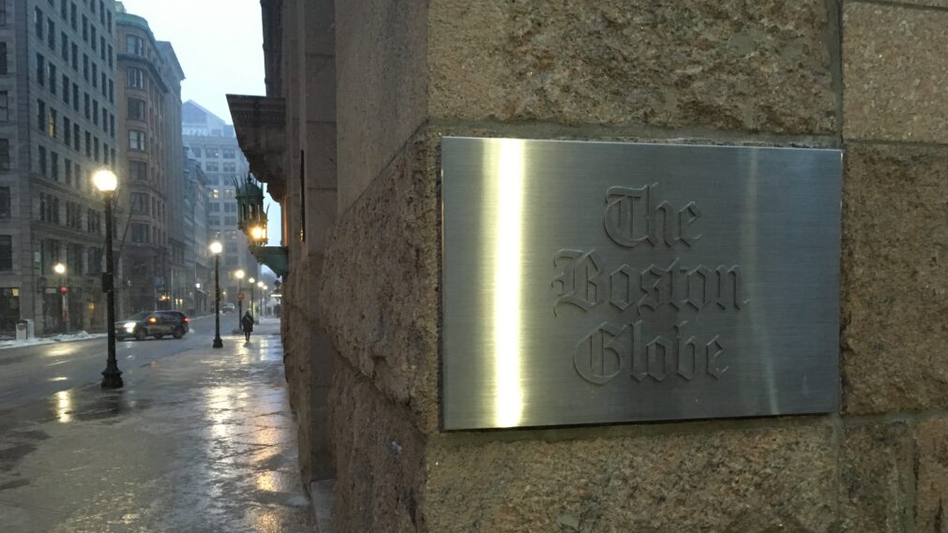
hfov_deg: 61.0
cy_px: 319
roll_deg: +0.4
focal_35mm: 32
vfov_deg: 36.6
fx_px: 804
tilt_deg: -3.1
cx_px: 473
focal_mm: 4.15
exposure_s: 1/30
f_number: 2.2
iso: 200
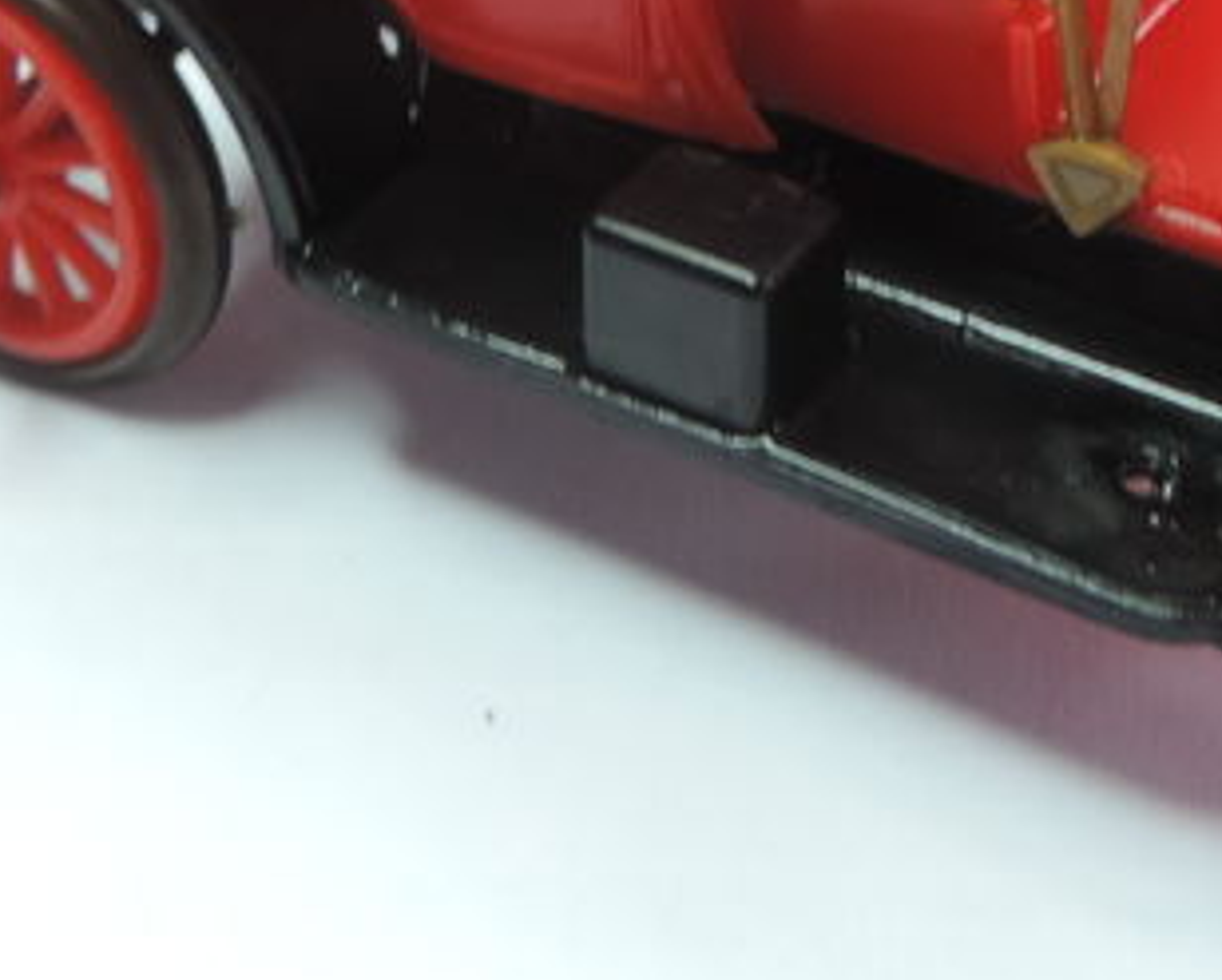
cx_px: 889
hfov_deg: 24.8
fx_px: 2751
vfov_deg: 19.6
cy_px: -20
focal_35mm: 76
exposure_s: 1/30
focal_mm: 4.3
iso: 125
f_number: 3
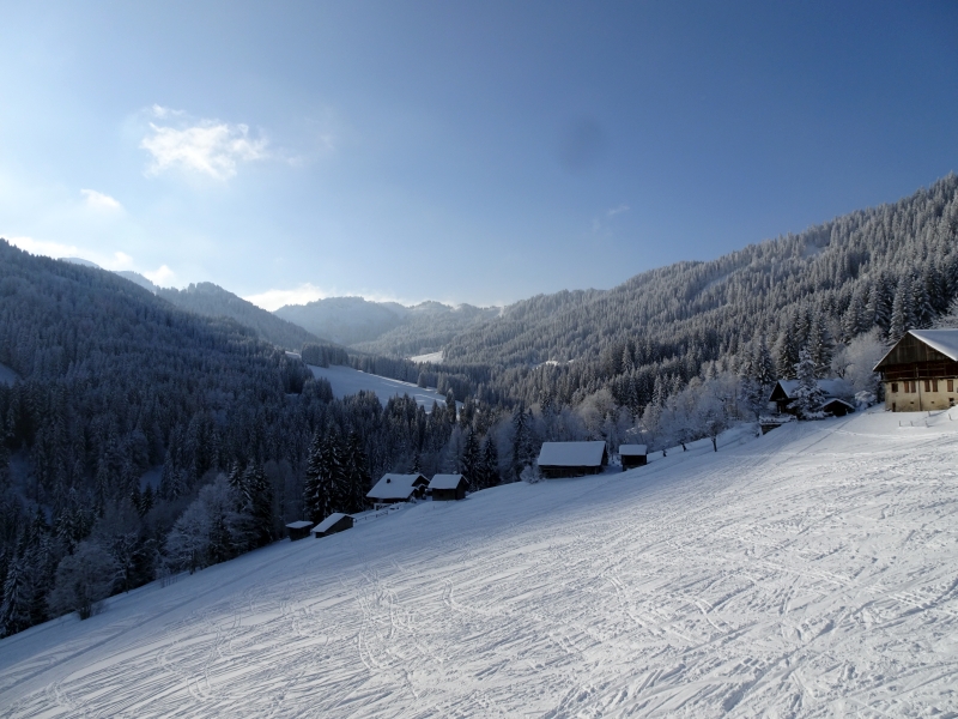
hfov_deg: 71.6
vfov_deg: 56.8
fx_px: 664
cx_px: 479
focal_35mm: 24
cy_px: 360
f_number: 3.5
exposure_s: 1/1600
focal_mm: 4.1
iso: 80
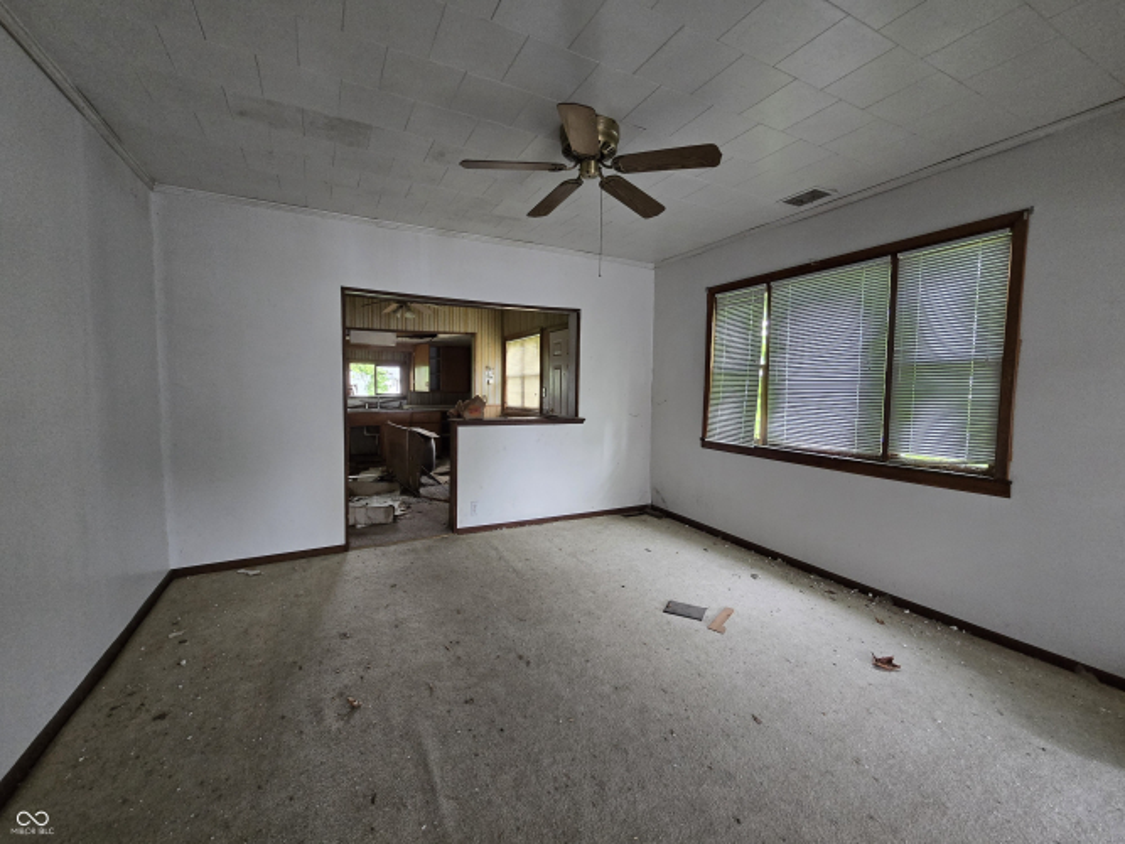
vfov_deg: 89.9
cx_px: 562
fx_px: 422
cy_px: 422
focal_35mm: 13
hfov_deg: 106.2
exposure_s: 1/60
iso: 500
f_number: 2.2
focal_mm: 2.2
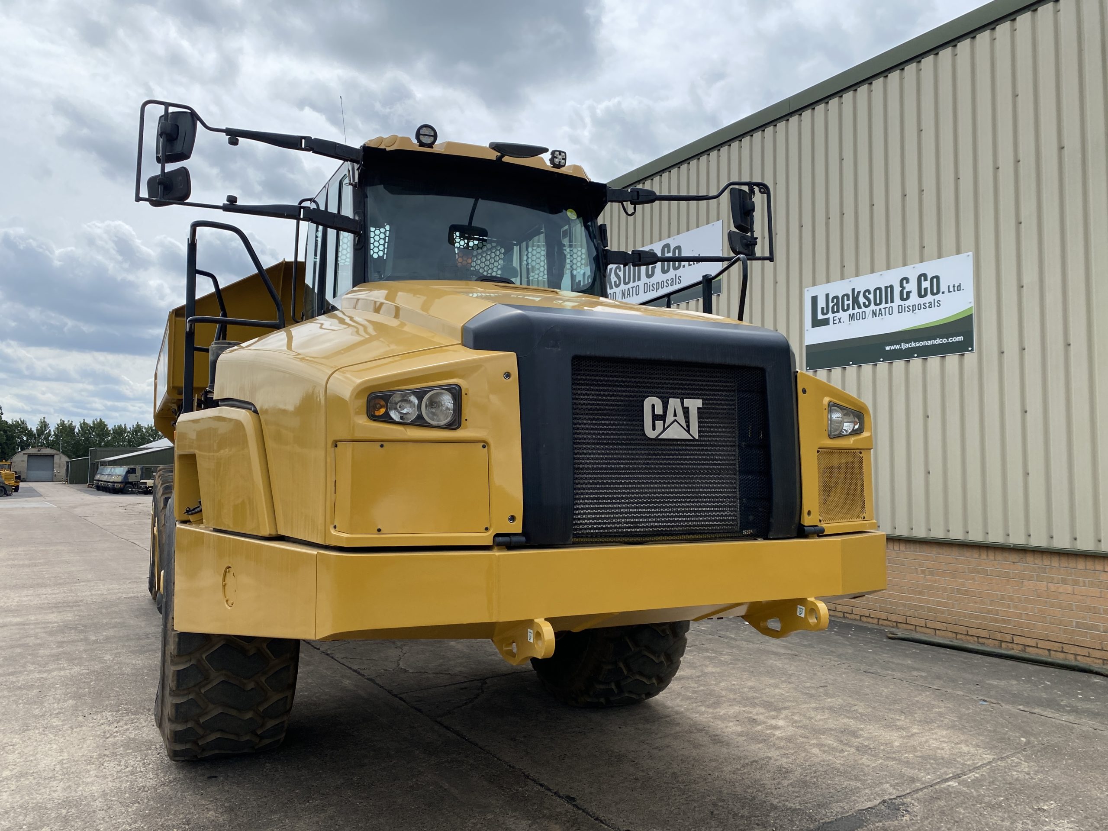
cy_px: 416
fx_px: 832
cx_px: 554
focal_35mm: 26
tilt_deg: +4.1
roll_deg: -0.6
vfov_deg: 53.1
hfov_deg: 67.3
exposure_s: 1/3497
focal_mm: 4.25
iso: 32
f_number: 1.8
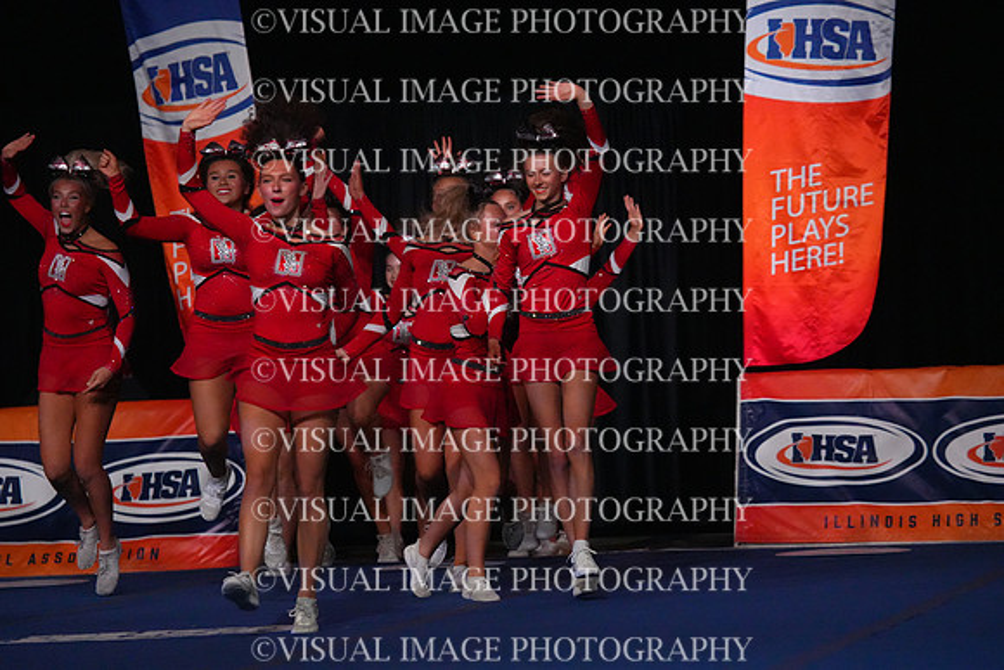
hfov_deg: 8.8
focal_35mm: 235
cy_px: 335
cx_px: 502
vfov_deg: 5.9
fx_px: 6555
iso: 16000
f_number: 5.6
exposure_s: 1/1250
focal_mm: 235
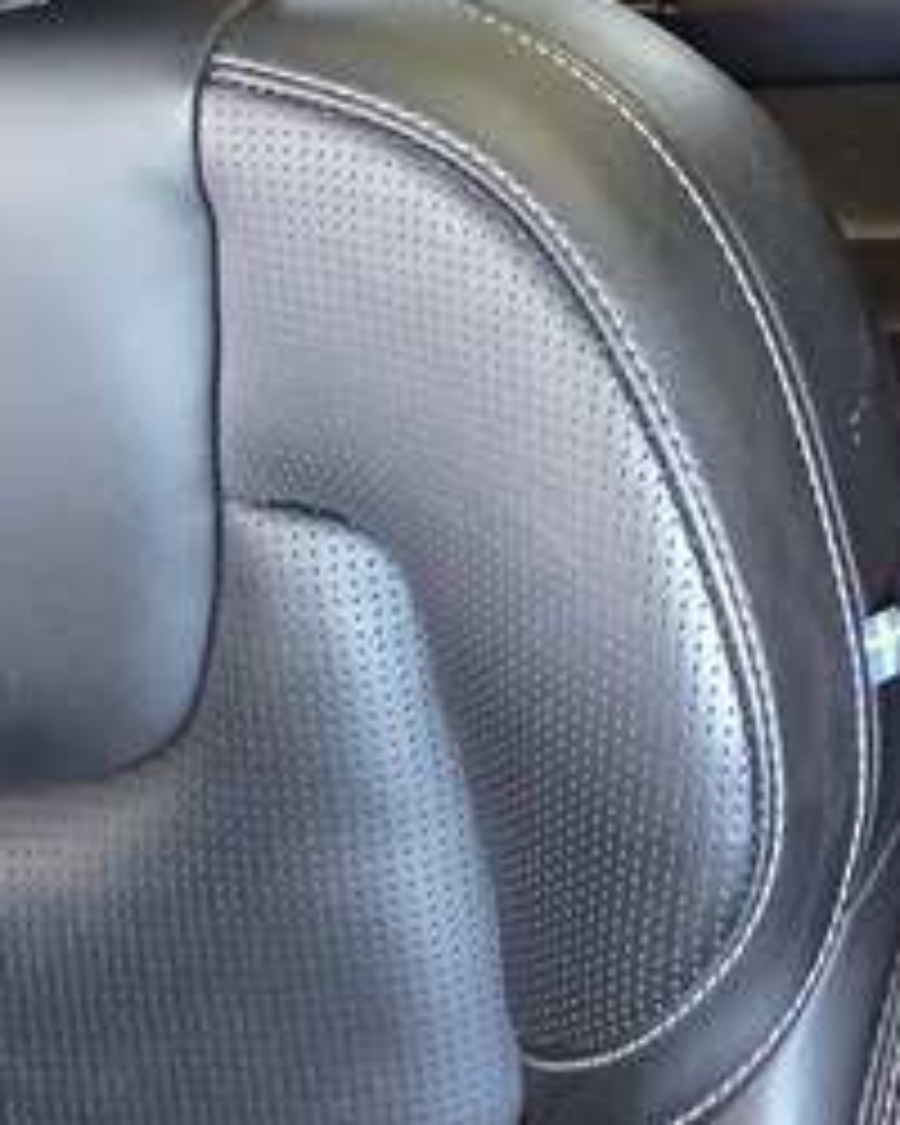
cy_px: -374
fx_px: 1731
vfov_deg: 28.7
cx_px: 1328
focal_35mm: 52
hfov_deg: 23.6
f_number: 2.2
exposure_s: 1/50
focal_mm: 2.2
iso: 800
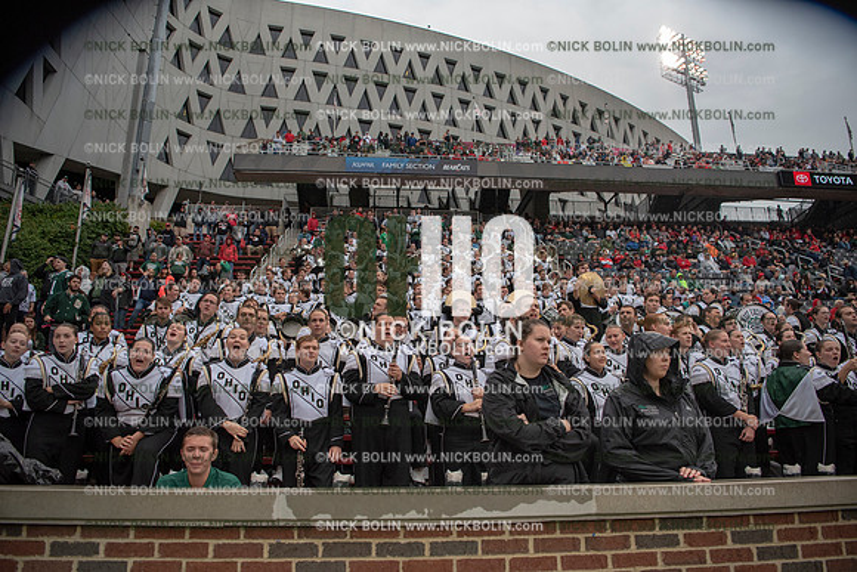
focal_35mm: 24
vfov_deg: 53.2
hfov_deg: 73.7
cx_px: 428
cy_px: 286
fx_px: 571
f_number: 2.8
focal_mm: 24
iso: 1000
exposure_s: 1/4000
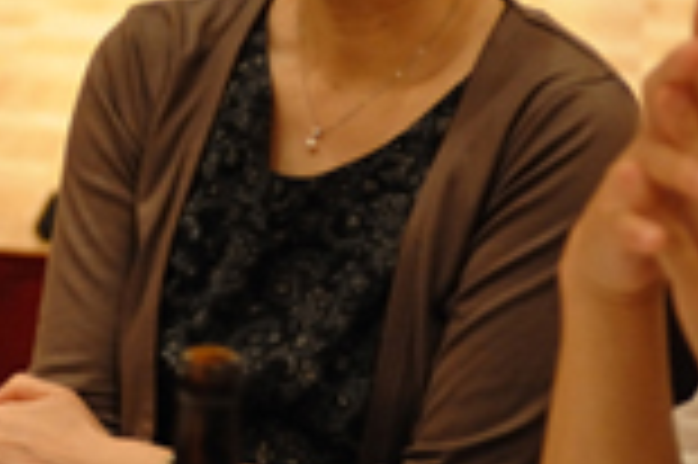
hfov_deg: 9.9
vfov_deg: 6.6
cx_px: -108
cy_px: 113
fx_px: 3990
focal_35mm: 206
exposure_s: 1/125
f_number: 2.8
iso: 2800
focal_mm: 50
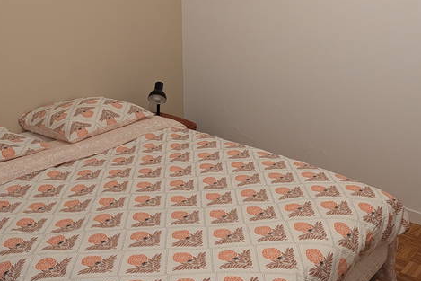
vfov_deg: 31.3
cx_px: 198
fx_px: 491
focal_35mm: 42
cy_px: 69
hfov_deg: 46.4
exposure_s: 1/25
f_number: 1.7
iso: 274
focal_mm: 4.53
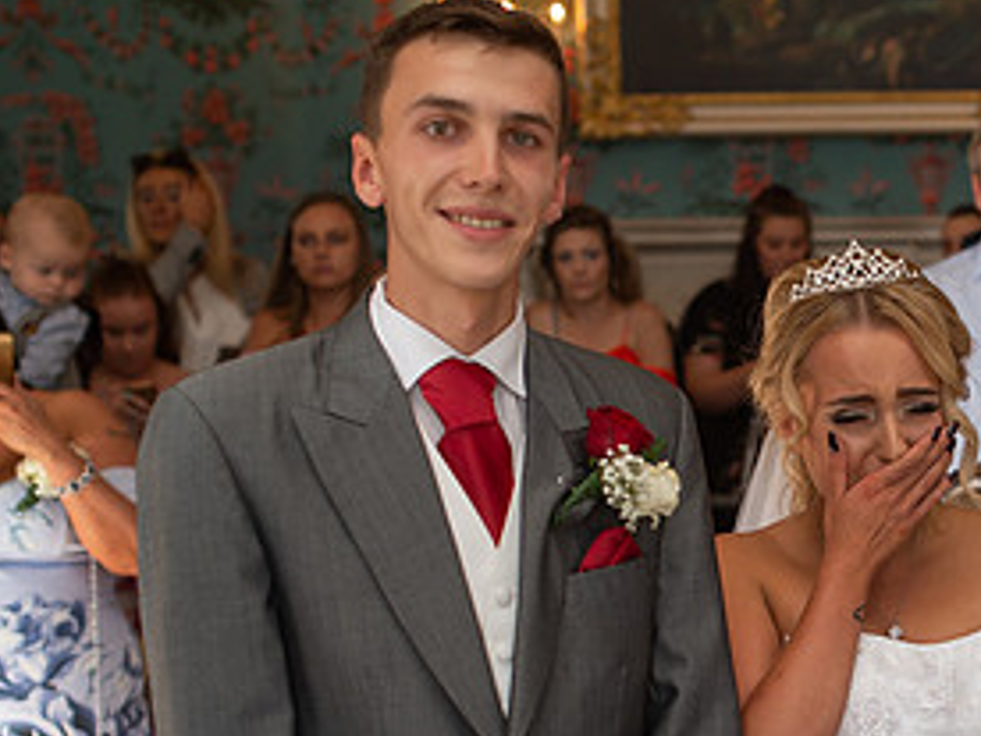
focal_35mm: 83
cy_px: 695
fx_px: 2352
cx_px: 941
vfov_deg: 17.5
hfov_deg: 22.8
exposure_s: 1/125
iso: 100
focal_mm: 35
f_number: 2.5
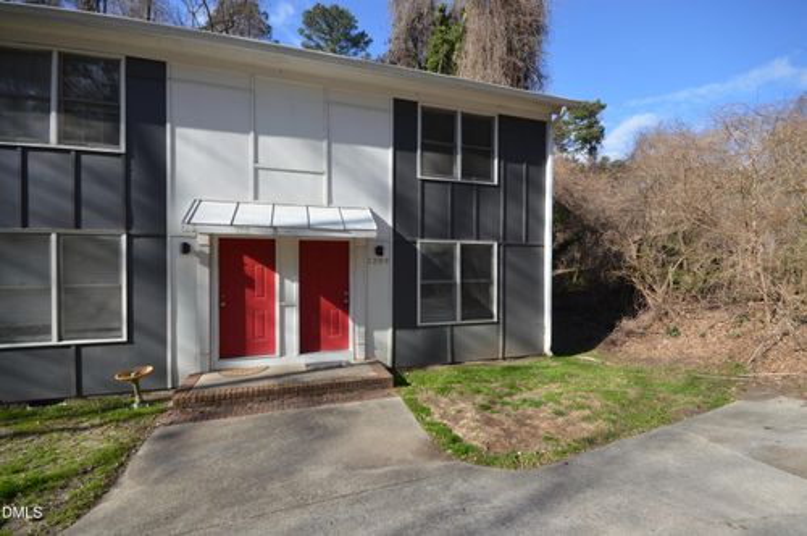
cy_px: 268
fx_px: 336
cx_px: 404
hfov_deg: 100.5
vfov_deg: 77.2
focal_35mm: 15
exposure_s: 1/200
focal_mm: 10
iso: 100
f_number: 7.1
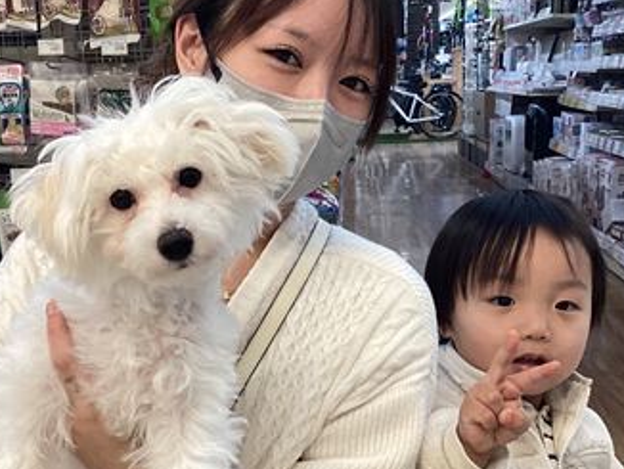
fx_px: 1028
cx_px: 270
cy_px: 301
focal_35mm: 57
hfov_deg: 33.7
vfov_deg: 25.6
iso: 80
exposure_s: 1/60
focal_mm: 3.3
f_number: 2.4
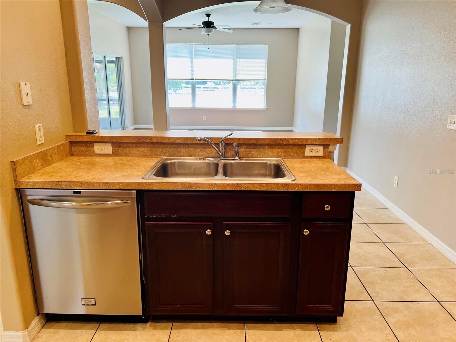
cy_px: 171
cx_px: 228
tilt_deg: -15.1
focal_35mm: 26
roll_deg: -0.4
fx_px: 343
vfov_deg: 53.1
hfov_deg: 67.3
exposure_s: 1/120
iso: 100
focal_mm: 5.7
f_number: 1.5
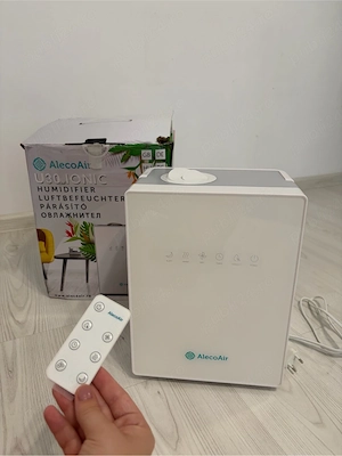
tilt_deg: -20.9
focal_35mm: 26
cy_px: 228
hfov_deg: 53.1
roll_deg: +0.2
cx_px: 171
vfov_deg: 67.3
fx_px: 343
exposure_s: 1/60
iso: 160
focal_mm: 5.96
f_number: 1.6
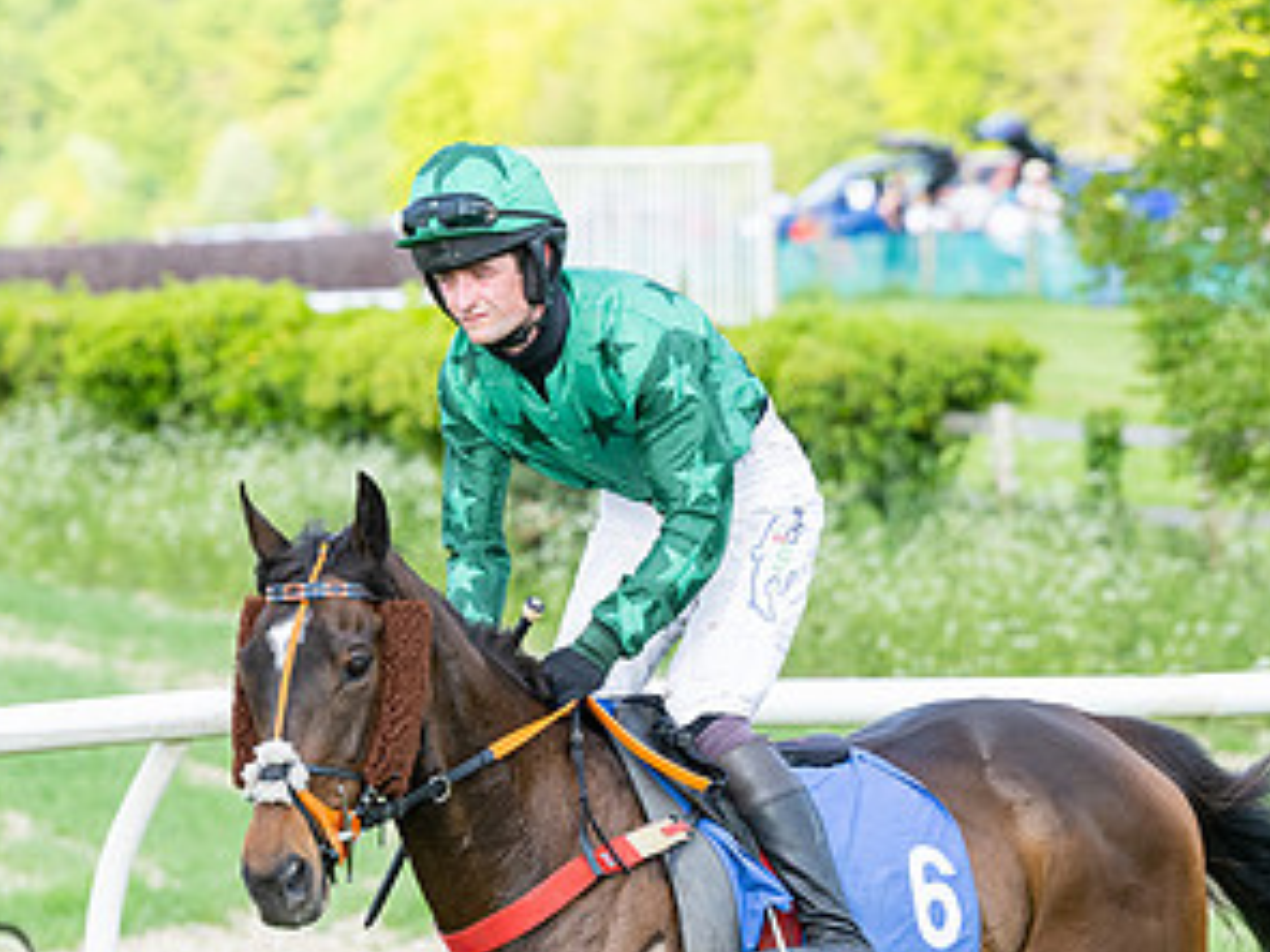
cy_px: 768
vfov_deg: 4.0
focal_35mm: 369
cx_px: 495
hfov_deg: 5.4
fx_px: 13538
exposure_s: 1/1250
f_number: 4
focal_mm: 130
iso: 400
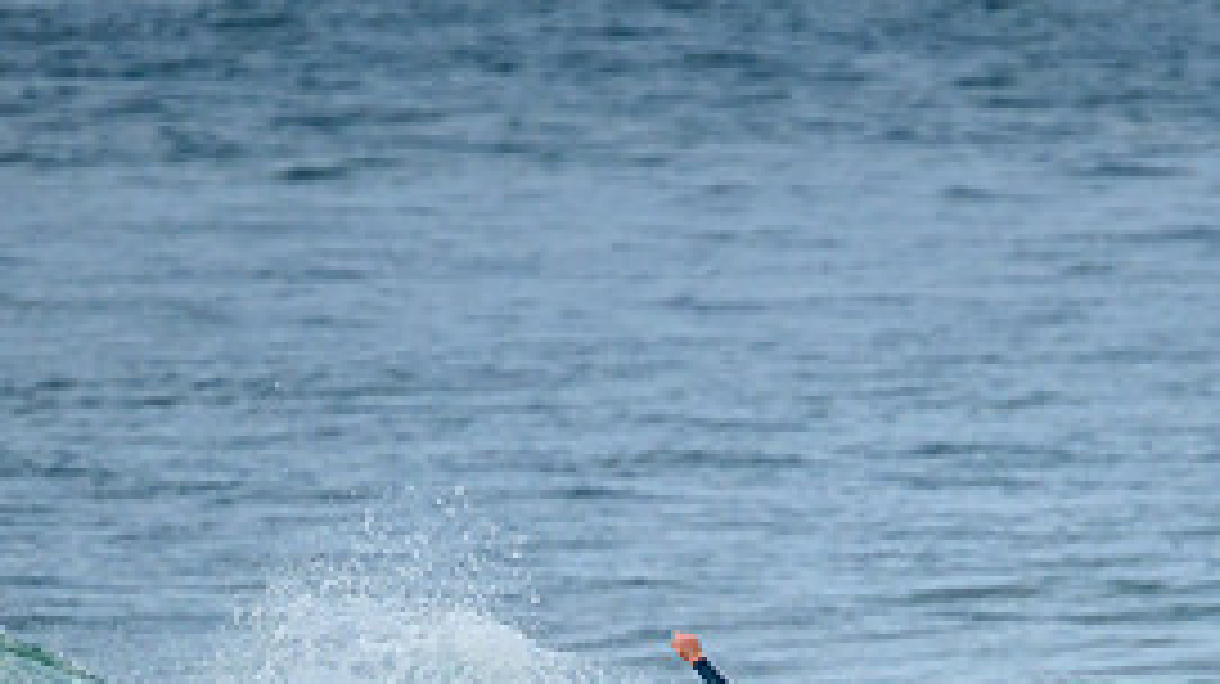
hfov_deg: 1.4
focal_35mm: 1572
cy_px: 853
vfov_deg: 0.8
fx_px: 50818
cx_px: 1017
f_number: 11
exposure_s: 1/2500
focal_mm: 700
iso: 1100
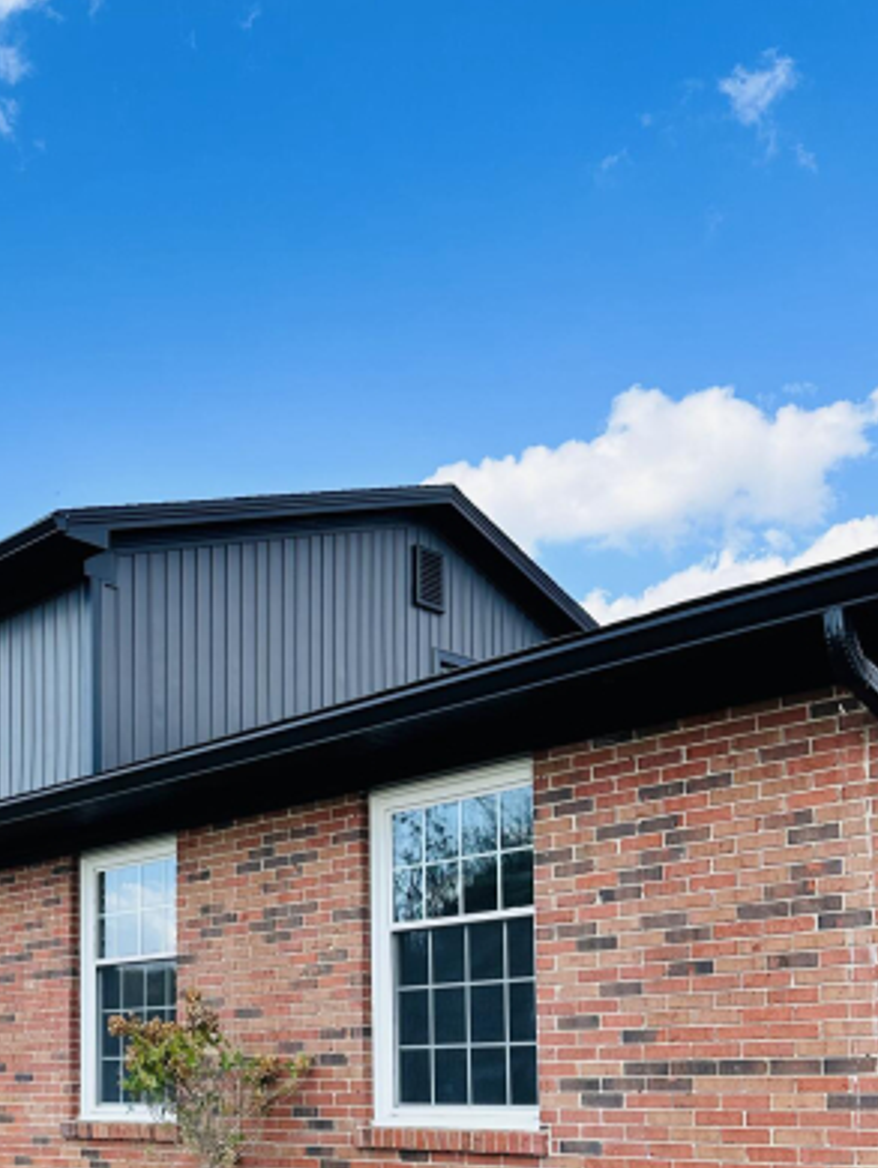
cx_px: 237
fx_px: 1385
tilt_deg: +4.0
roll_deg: +0.1
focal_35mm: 41
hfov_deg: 34.5
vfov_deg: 43.1
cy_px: 975
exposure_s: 1/1495
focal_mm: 6.86
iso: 80
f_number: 1.78
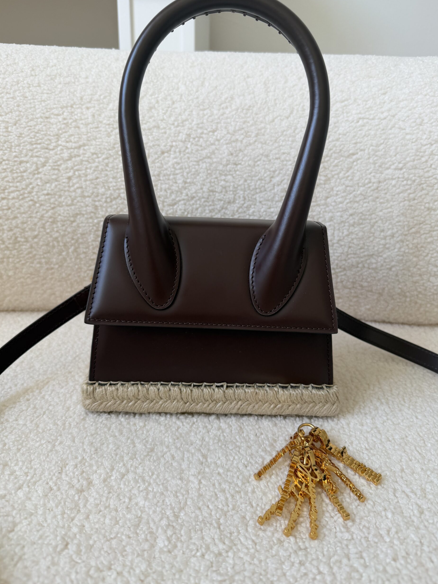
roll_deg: -1.9
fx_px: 422
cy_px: 286
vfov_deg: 69.4
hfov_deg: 54.9
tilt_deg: -21.2
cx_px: 220
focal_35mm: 25
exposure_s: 1/121
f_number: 1.78
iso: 80
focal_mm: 6.76
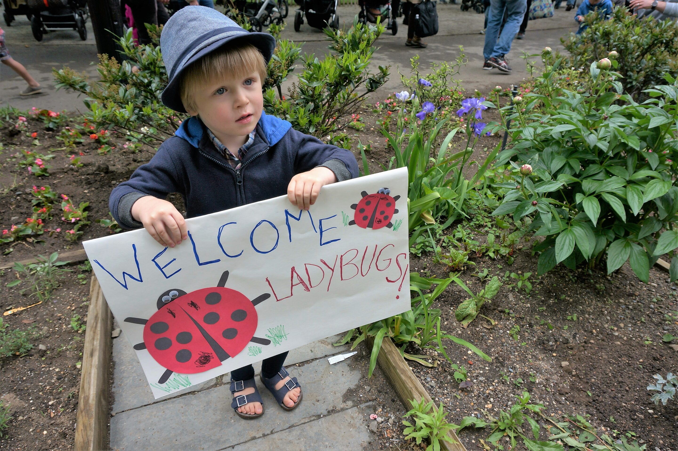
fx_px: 452
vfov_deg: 53.0
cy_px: 226
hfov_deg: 73.8
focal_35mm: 24
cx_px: 339
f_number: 5.6
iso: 100
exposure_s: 1/200
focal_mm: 16
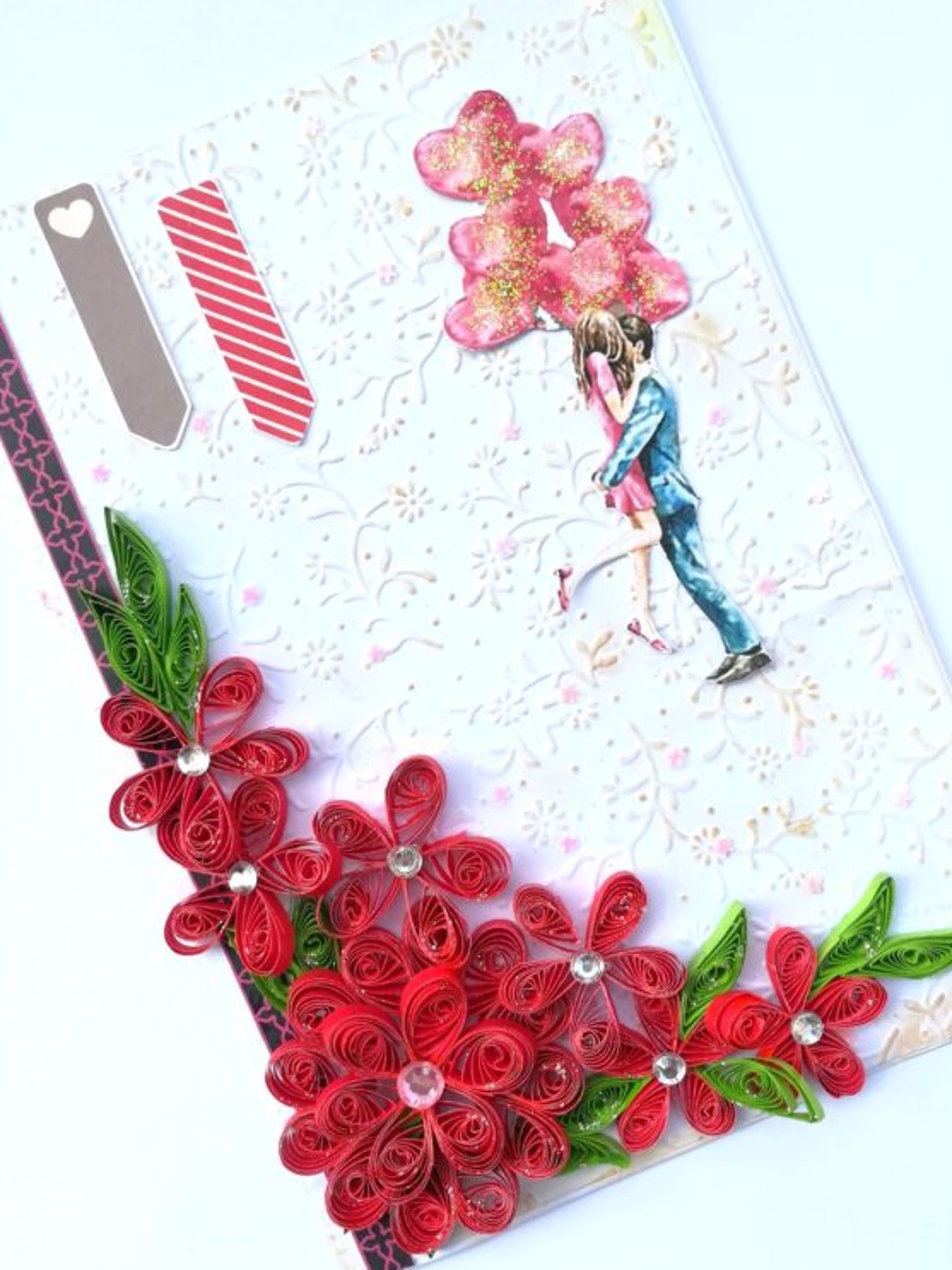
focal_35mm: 28
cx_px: 501
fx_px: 1027
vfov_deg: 63.5
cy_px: 634
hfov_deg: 49.7
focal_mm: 3.83
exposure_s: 1/381
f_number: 2.2
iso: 50
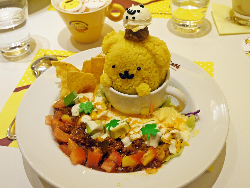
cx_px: 130
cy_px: 99
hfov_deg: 40.4
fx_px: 340
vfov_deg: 30.9
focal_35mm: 47
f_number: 4.6
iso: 400
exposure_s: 1/60
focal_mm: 22
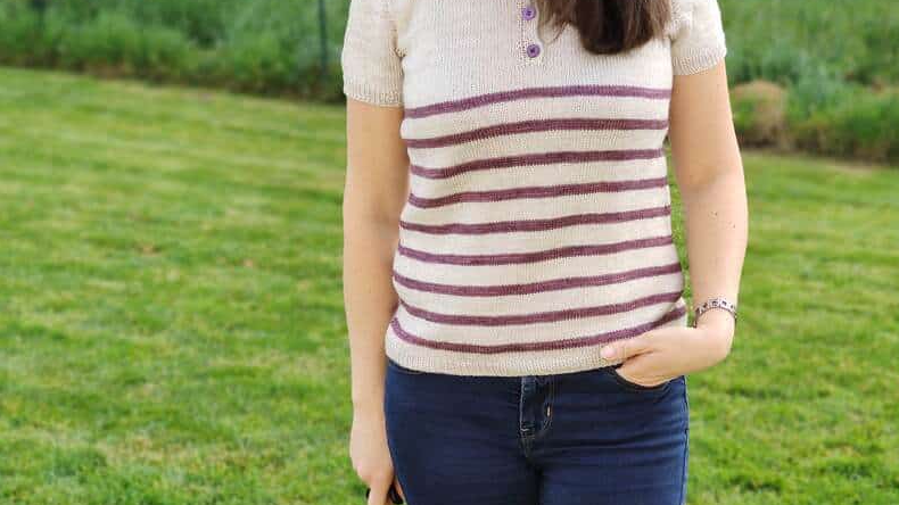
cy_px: 287
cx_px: 462
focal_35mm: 57
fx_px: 1358
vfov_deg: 21.1
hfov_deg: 36.6
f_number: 2
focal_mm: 8.16
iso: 100
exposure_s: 1/245
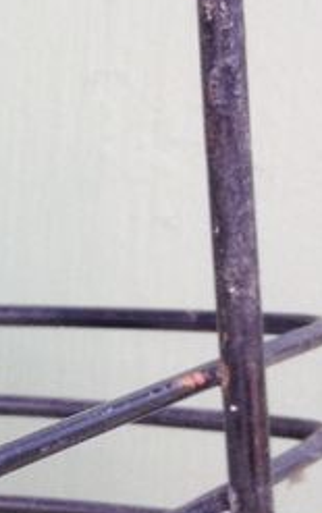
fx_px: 2100
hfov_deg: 8.3
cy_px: 380
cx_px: -341
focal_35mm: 150
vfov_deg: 13.9
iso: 80
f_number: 2.4
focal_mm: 4.28
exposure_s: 1/120
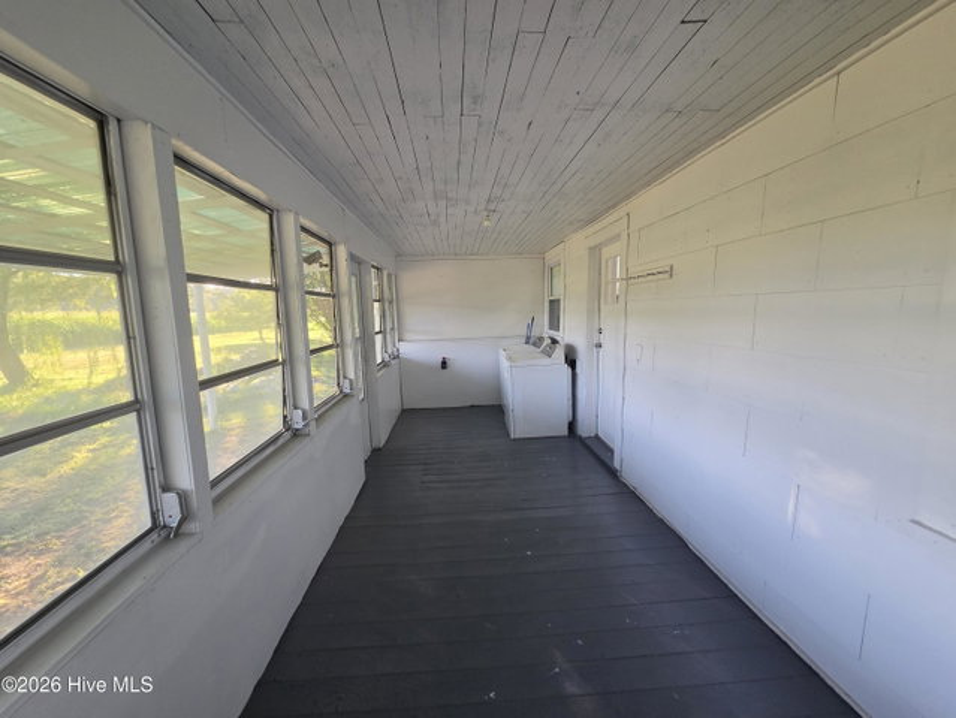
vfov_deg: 90.0
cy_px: 359
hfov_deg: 106.1
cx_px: 478
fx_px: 359
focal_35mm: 13
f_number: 2.2
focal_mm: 2.2
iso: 160
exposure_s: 1/120
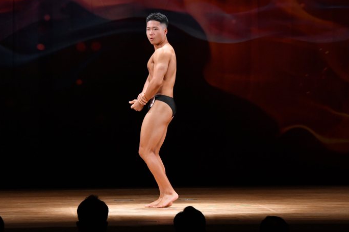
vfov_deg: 5.6
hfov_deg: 8.4
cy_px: 121
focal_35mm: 246
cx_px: 154
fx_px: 2383
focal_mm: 145
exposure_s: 1/400
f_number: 5.6
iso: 3200
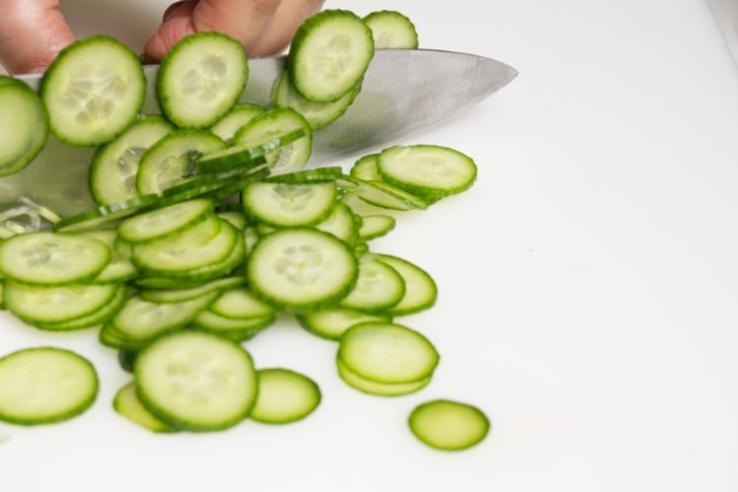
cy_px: 287
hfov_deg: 26.2
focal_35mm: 77
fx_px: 1579
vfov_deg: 17.7
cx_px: 245
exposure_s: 1/800
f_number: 8
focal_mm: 48
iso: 800
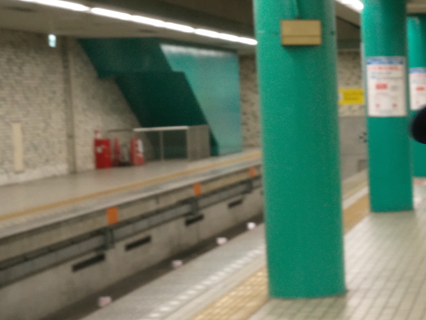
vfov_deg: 13.7
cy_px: 209
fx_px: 1330
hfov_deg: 17.0
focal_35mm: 108
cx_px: 574
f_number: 16
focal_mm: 45
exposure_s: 1/20
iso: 3200
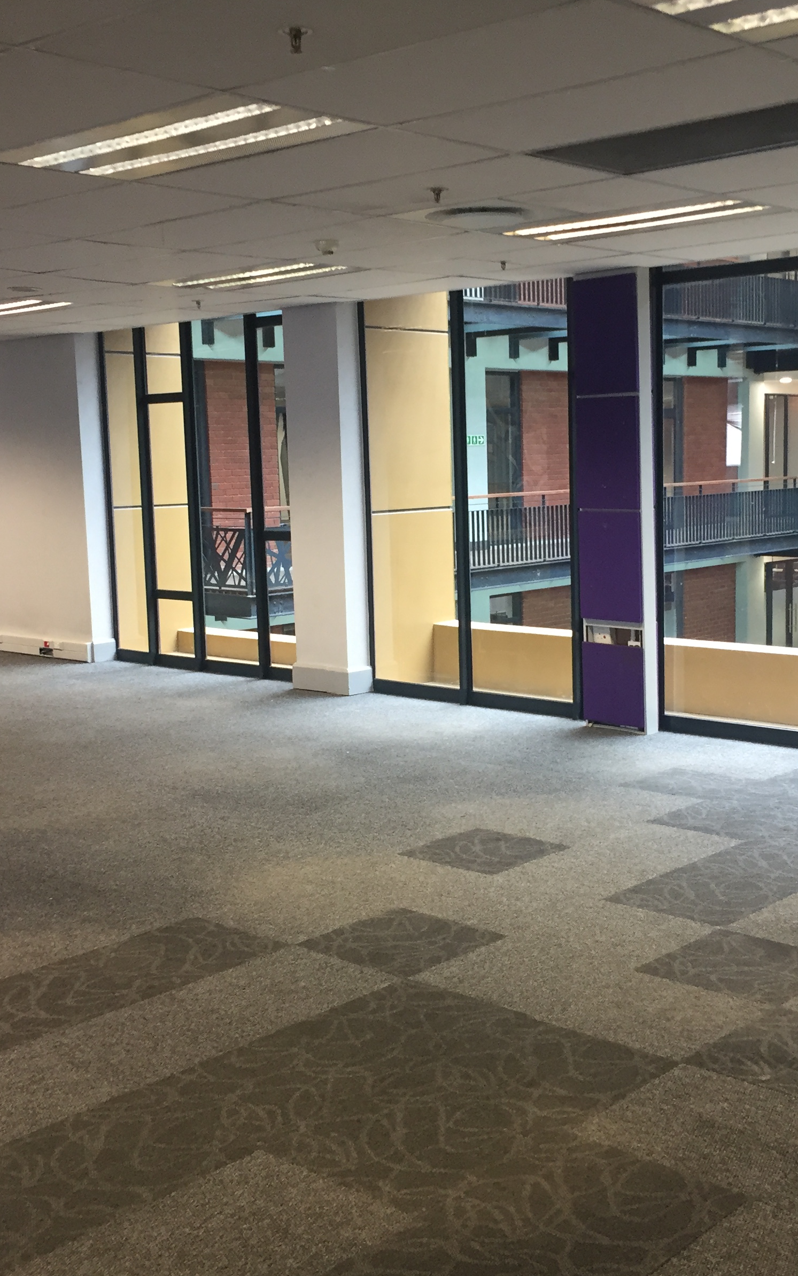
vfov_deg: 47.2
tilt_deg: -8.1
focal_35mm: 42
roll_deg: +0.5
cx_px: 458
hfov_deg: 30.5
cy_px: 648
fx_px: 1462
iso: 100
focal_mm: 4.15
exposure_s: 1/33
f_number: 2.2
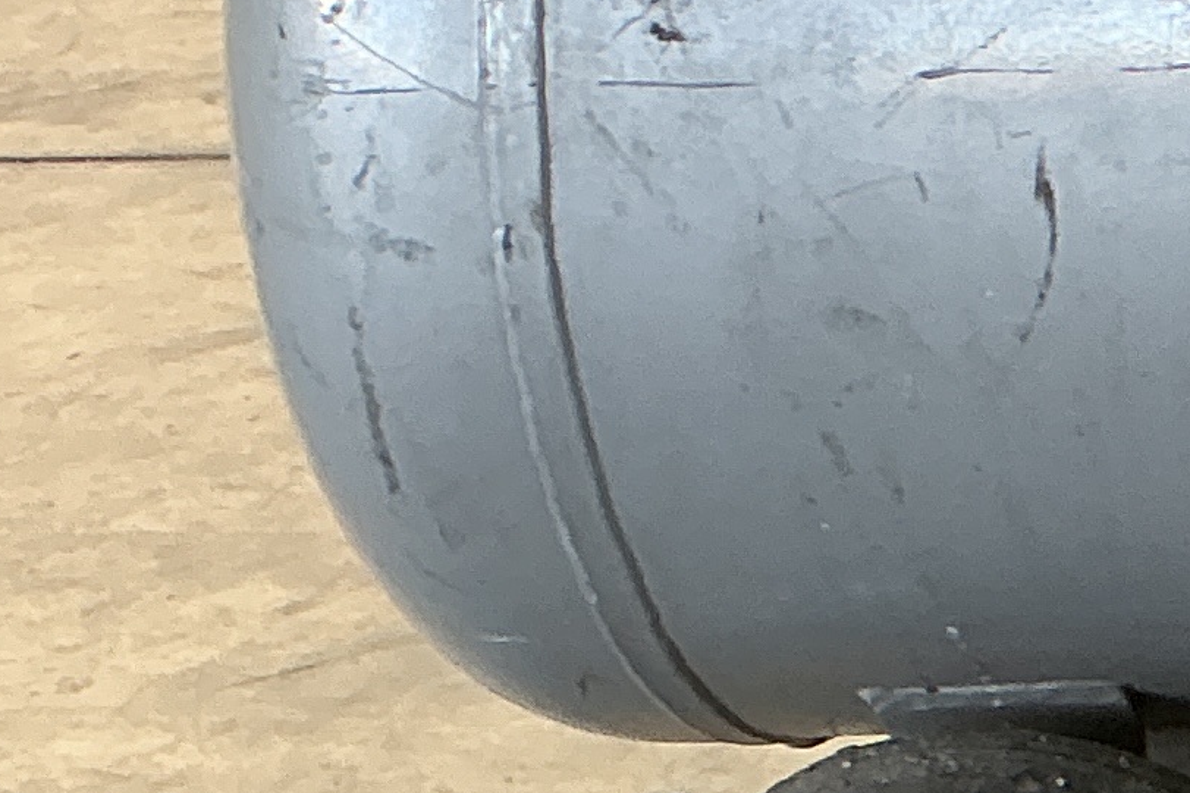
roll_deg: +1.8
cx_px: 2728
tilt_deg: -11.9
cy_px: -442
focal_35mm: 150
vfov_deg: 8.9
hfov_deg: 11.6
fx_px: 4956
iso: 50
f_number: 1.8
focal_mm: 3
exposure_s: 1/50
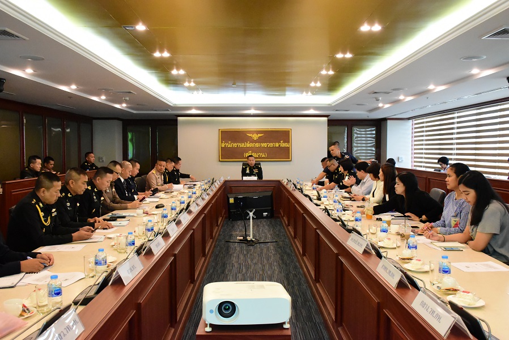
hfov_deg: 61.9
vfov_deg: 43.7
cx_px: 254
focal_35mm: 30
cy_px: 170
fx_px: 424
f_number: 5
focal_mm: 20
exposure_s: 1/160
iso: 6400
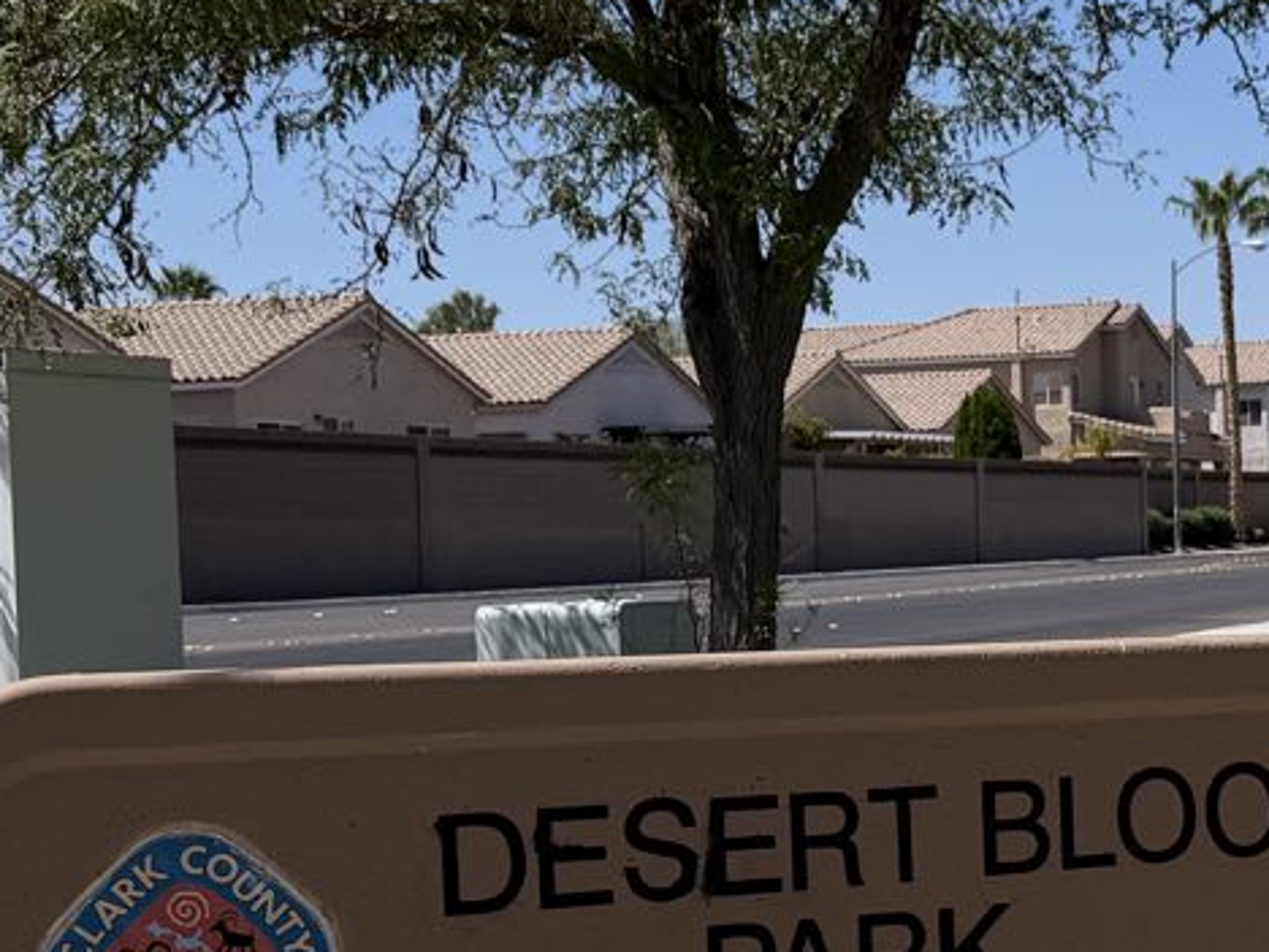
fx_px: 3006
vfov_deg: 17.8
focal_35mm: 82
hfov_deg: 23.2
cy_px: 762
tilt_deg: -4.0
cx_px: 1147
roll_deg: +2.1
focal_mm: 6.76
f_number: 1.78
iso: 80
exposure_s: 1/9091
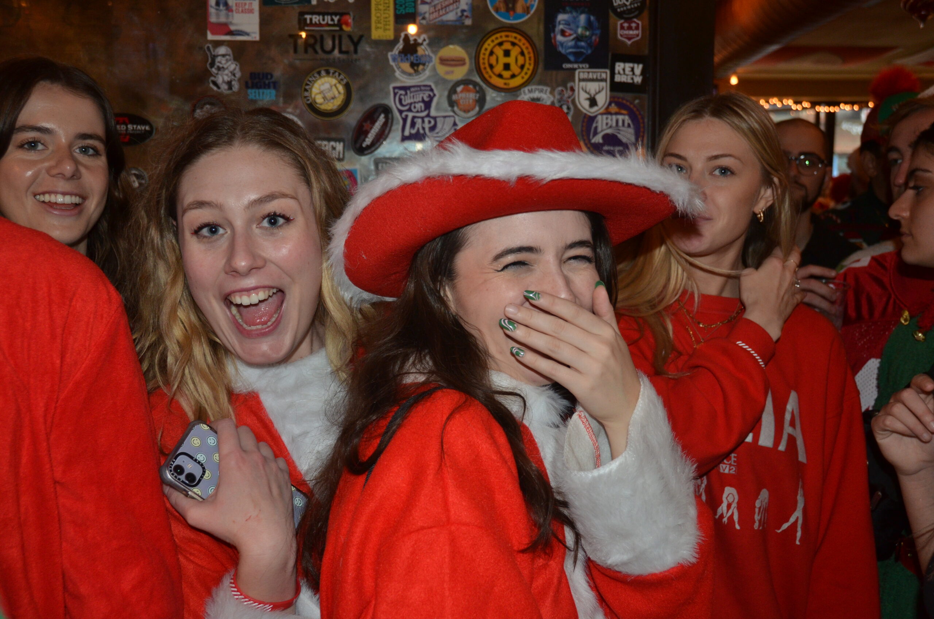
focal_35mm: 36
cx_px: 467
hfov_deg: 53.2
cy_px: 310
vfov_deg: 36.7
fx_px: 932
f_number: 3.8
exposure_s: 1/60
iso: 800
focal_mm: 24
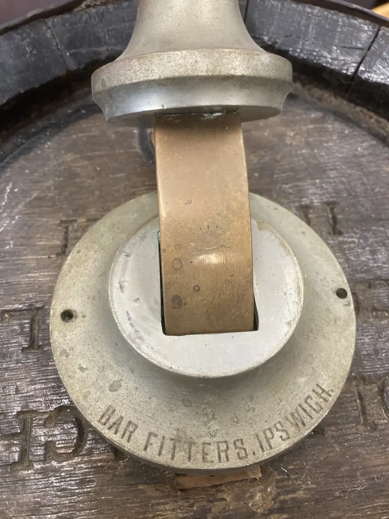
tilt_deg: -63.2
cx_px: 194
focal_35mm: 28
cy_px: 260
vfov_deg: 63.4
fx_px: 420
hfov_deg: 49.7
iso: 100
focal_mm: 3.99
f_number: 1.8
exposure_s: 1/50
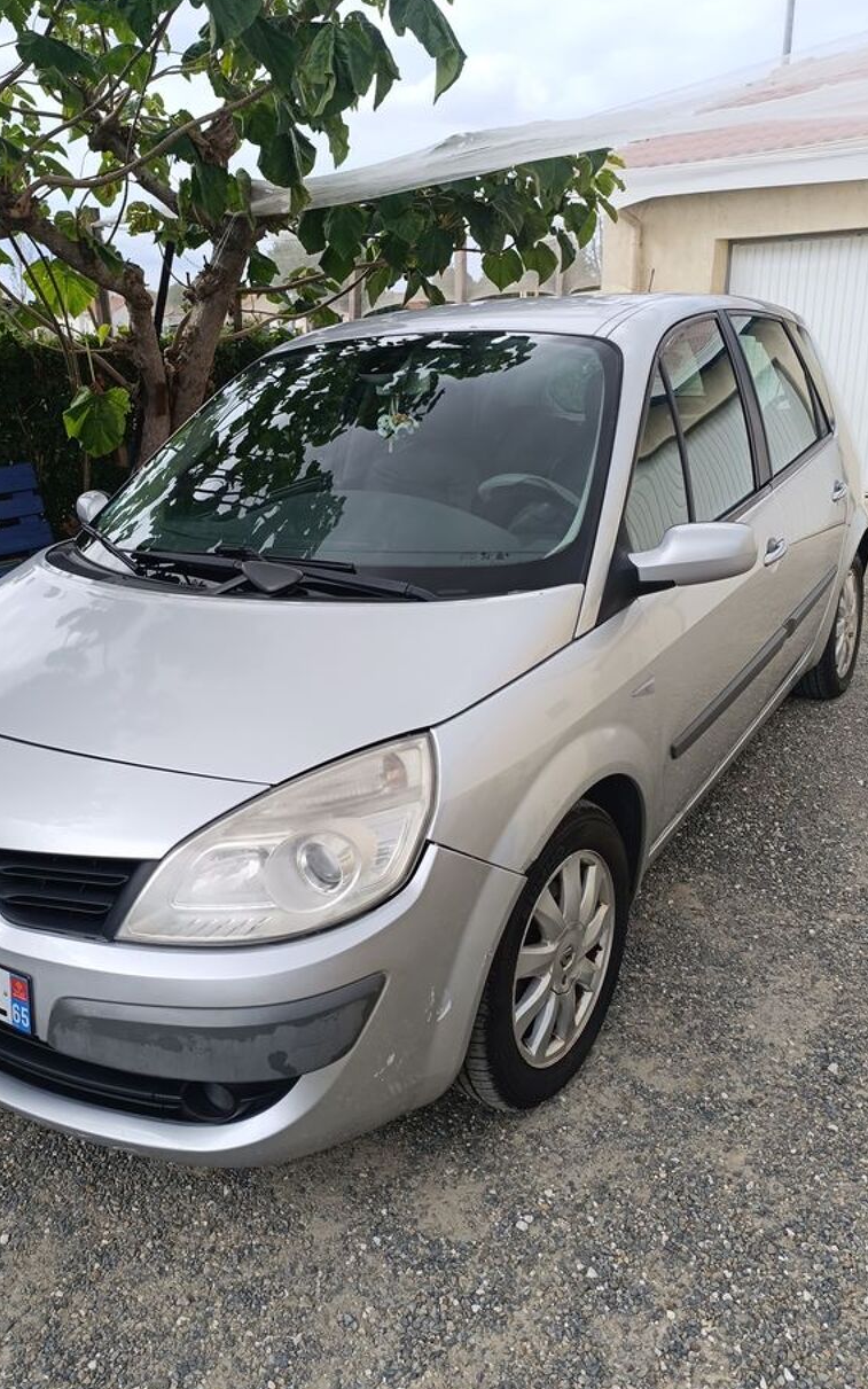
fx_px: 1060
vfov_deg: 66.4
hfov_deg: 44.3
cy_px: 646
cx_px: 347
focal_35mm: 28
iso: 50
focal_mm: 6.14
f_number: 1.65
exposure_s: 1/189
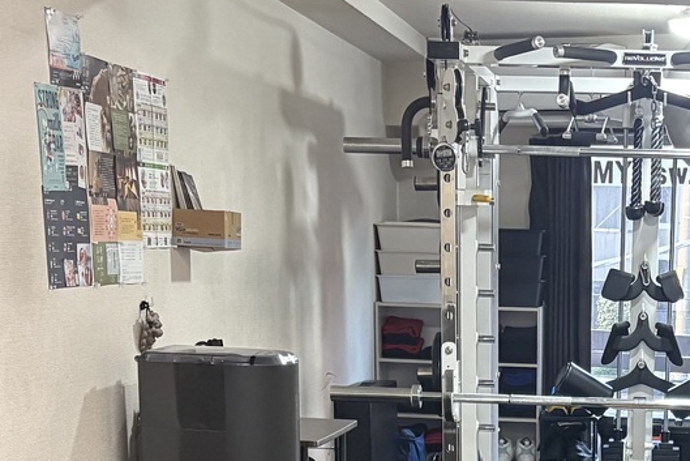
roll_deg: -2.2
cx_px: 587
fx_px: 1764
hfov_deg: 21.8
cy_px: 846
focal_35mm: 92
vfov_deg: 13.3
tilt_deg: -20.8
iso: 200
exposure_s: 1/60
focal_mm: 5.96
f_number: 1.6
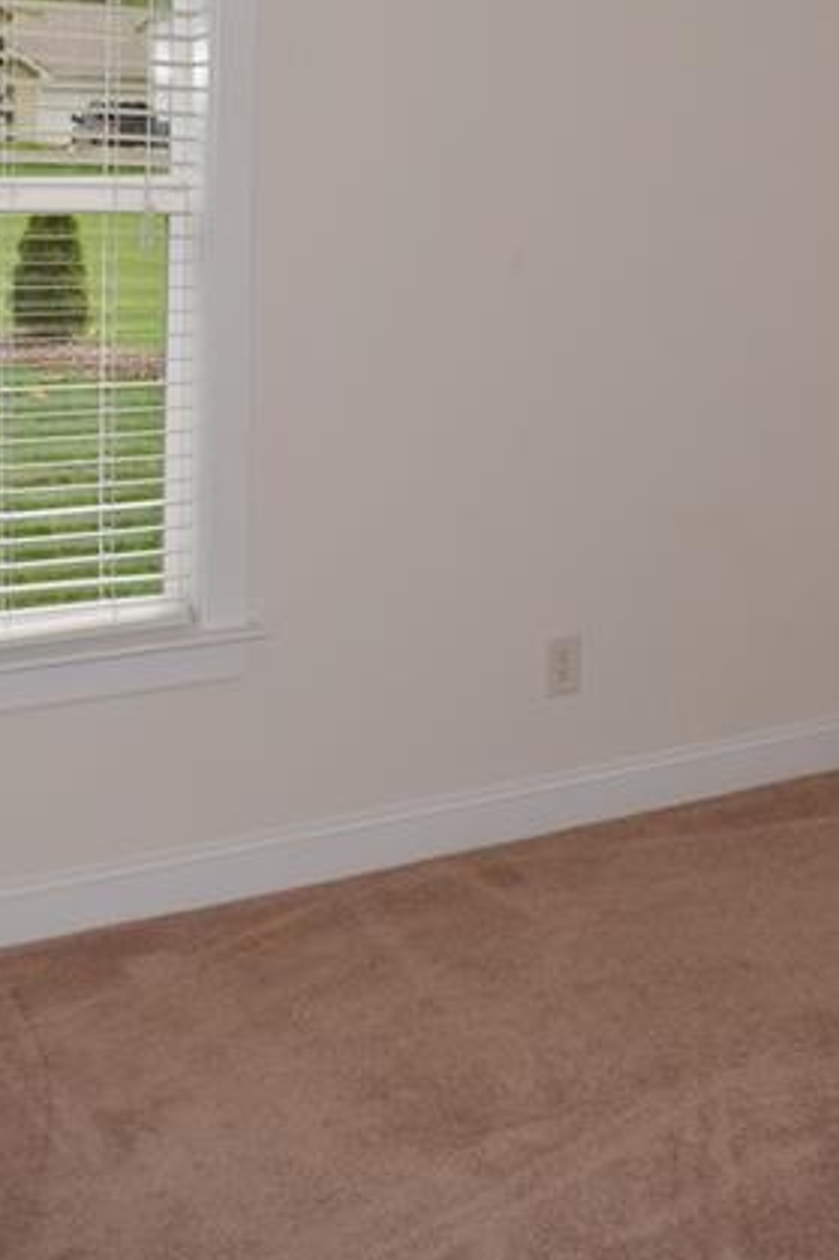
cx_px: 481
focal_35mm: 55
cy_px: 214
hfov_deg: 24.6
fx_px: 1924
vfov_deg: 34.9
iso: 100
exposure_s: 1/200
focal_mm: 20
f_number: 5.6
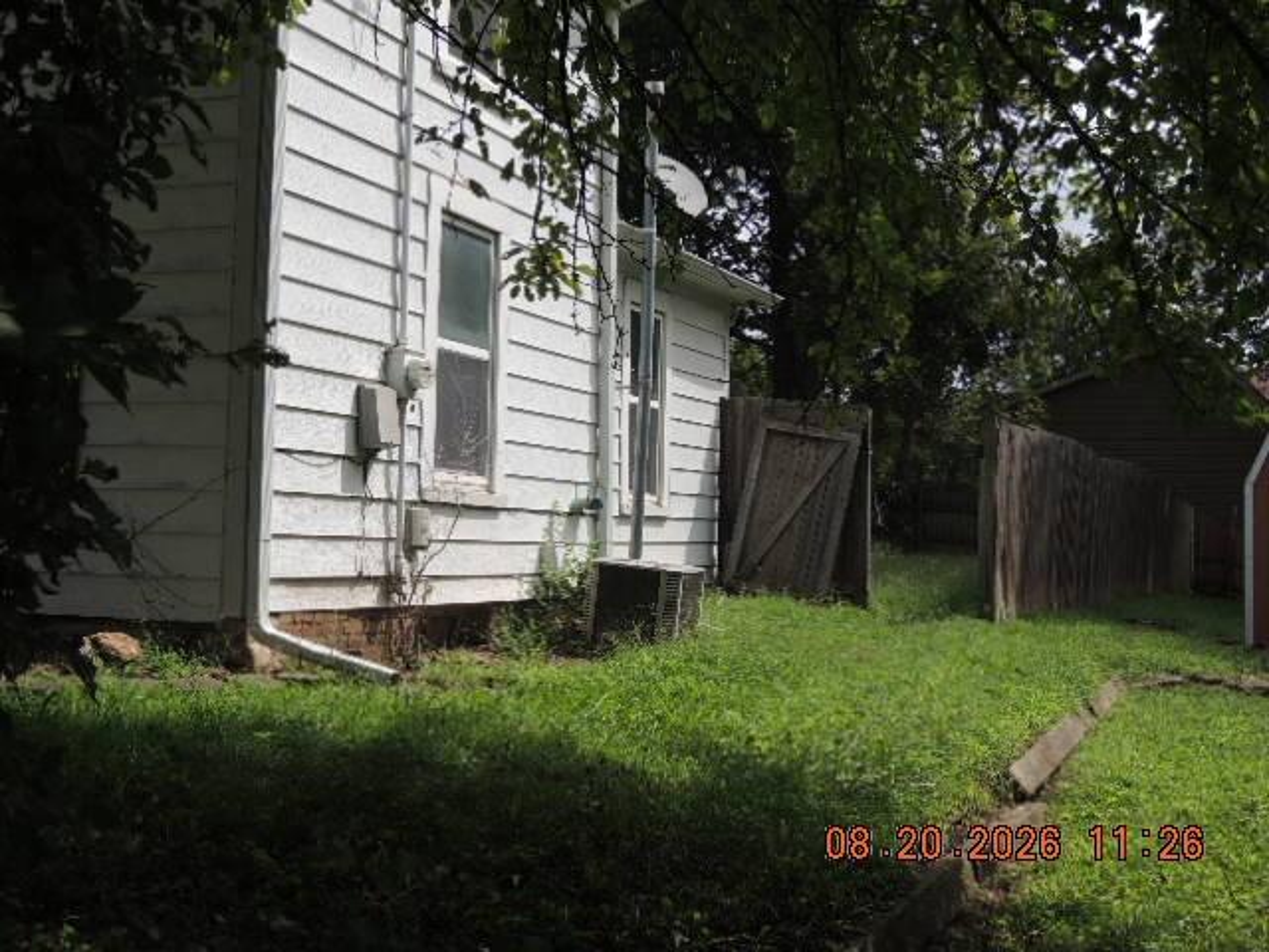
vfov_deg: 30.9
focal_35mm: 47
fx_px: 1723
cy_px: 476
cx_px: 634
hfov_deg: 40.4
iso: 100
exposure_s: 1/1250
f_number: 3.5
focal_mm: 8.3
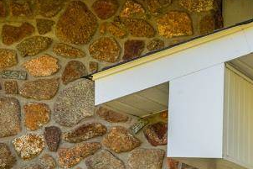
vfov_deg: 8.7
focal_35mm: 149
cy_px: 333
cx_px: 627
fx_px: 1047
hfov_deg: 11.3
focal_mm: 30
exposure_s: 1/320
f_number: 4
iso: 200
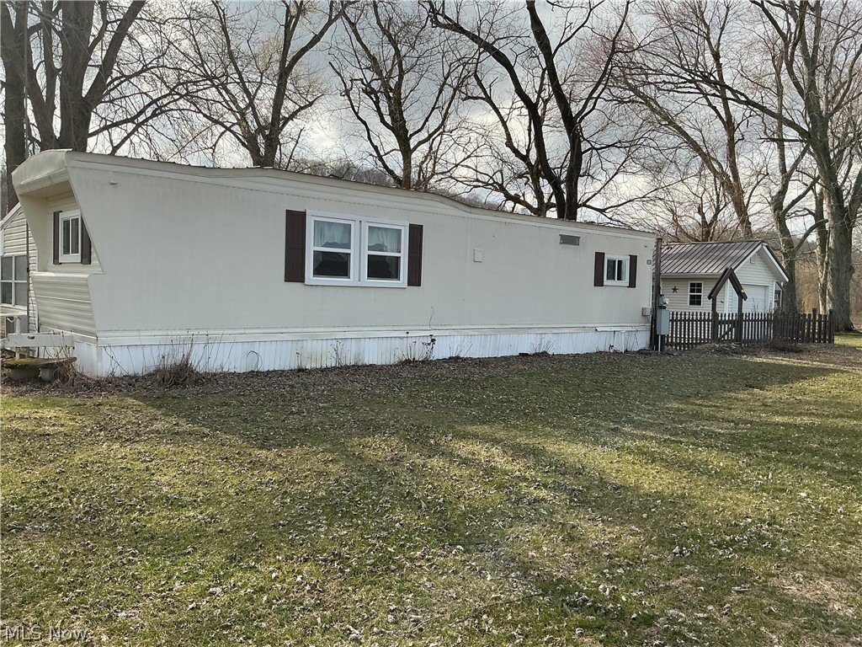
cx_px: 431
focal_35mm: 29
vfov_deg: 48.2
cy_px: 324
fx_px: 722
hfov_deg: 61.7
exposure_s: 1/1342
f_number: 1.8
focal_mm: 3
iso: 25
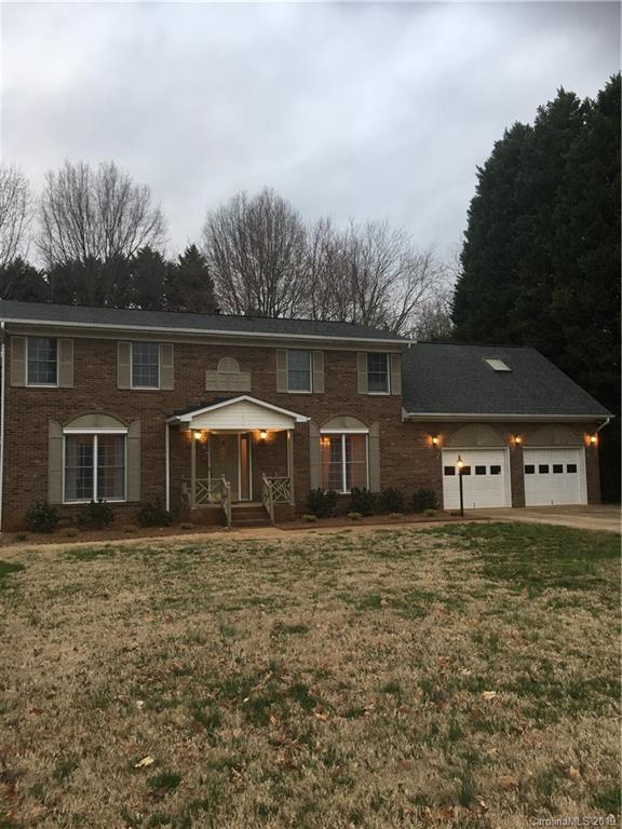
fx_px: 695
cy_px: 414
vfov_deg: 61.7
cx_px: 311
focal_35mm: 29
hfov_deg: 48.2
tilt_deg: +4.8
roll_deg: +0.9
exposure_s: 1/40
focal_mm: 4.15
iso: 25
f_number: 2.2
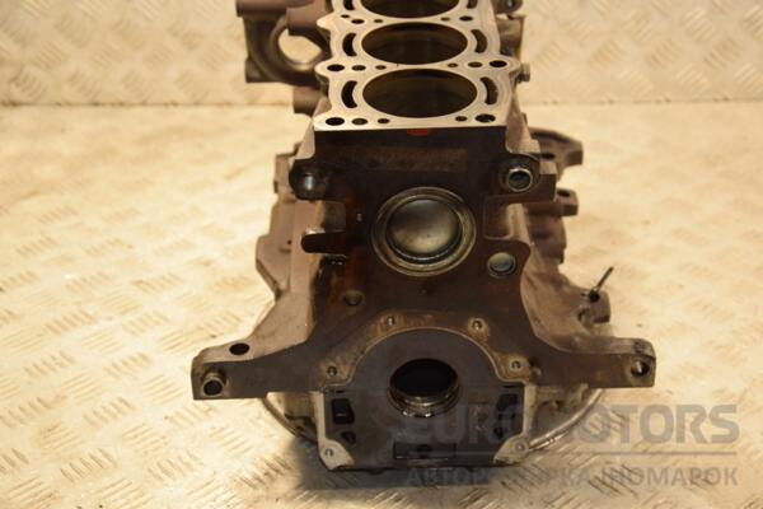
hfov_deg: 31.9
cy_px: 254
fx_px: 1335
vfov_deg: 21.6
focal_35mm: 63
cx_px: 382
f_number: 4.8
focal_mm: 42
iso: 800
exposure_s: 1/125
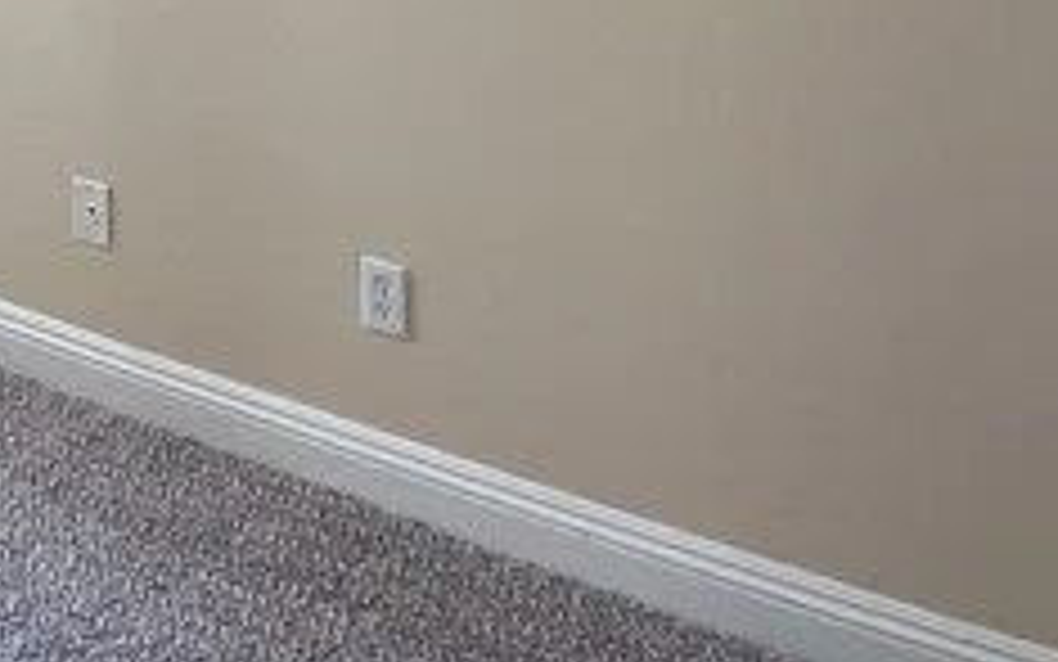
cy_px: -450
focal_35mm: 60
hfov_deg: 25.6
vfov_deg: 18.1
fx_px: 1730
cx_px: -527
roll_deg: +1.5
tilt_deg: -0.8
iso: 80
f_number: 2.4
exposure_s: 1/30
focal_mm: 1.54
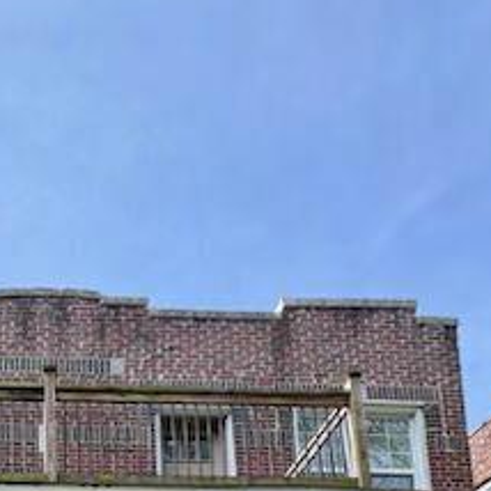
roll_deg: +0.8
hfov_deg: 41.4
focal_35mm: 37
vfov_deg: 29.6
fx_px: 594
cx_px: 48
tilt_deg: +10.1
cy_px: 716
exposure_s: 1/133
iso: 40
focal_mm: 2.22
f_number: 2.2
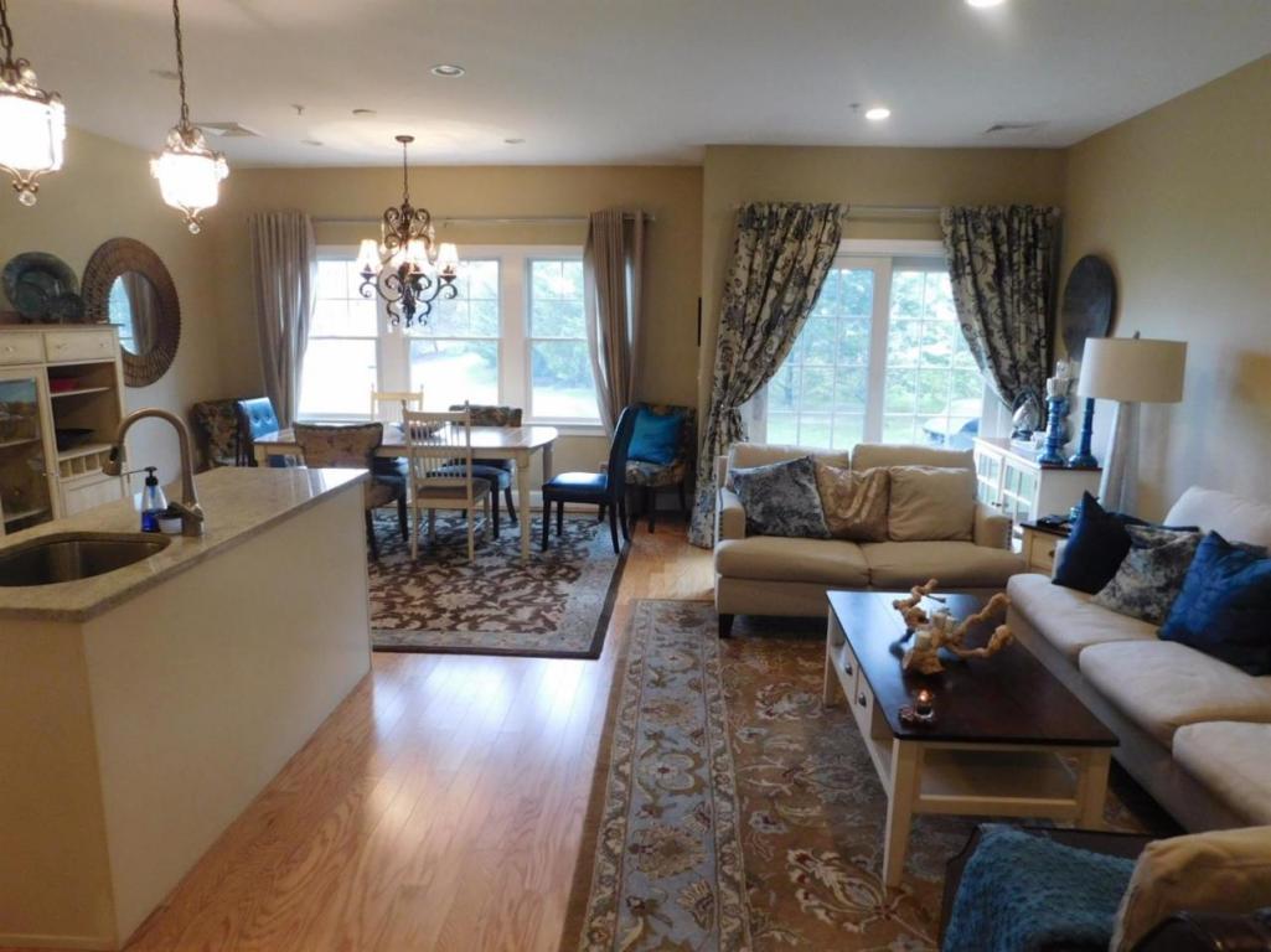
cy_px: 476
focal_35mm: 23
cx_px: 636
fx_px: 844
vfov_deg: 58.8
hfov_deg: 73.9
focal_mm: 4
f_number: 3
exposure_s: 1/30
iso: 220
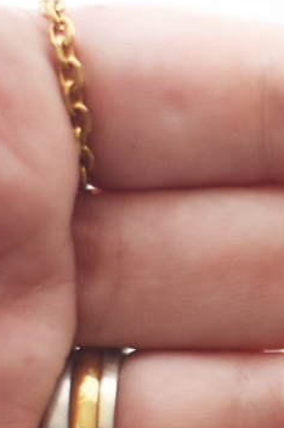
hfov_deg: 5.0
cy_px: 285
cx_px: 486
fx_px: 3237
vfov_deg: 7.5
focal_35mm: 273
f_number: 1.8
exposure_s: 1/8000
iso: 900
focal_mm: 50
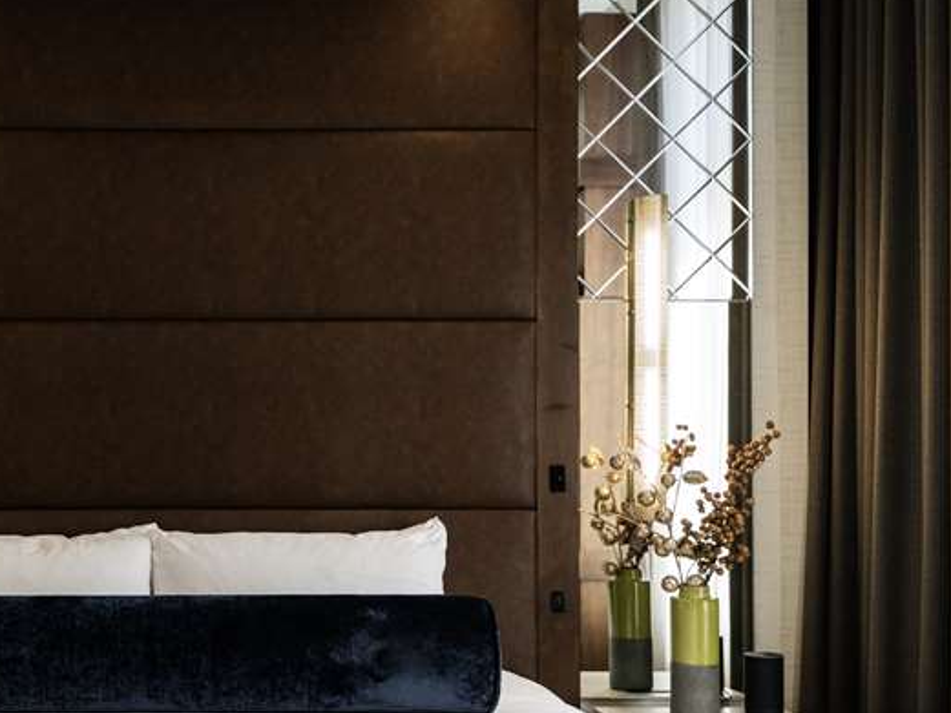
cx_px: 150
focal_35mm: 55
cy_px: 396
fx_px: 1511
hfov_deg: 33.6
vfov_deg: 26.6
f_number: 4
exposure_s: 1/160
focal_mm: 35
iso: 1600
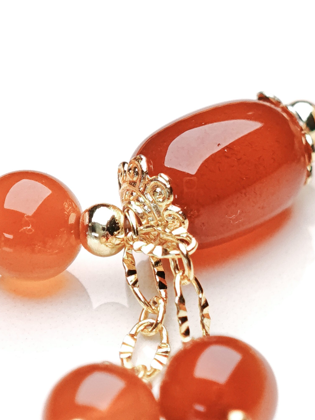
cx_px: 203
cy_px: 254
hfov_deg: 8.9
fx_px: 2026
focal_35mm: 167
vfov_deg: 11.8
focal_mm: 11.5
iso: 200
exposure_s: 1/1616
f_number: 1.8
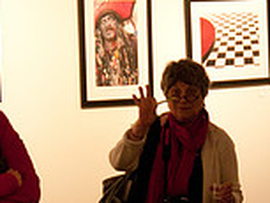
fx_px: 2131
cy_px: 195
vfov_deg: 5.4
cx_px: 210
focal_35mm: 273
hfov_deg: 7.2
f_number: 4
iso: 1600
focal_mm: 50
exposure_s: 1/125
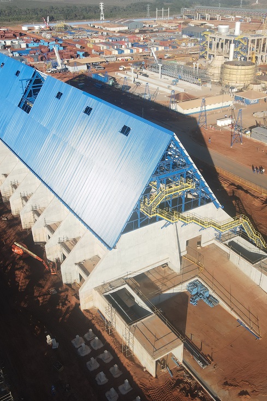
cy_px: 204
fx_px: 378
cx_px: 151
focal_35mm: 34
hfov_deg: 38.8
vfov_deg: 55.8
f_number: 2.8
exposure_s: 1/500
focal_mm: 4.5
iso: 100
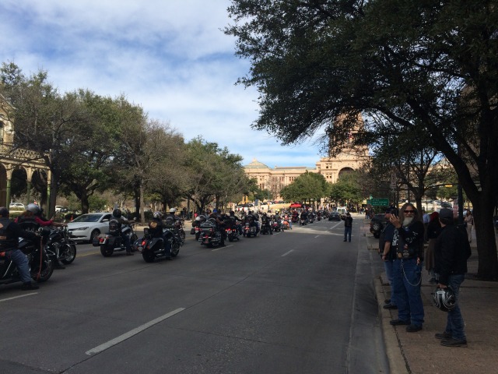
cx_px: 249
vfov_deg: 48.2
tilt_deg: +2.7
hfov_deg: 61.7
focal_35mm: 29
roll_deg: +0.3
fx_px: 417
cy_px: 187
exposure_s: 1/1953
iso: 32
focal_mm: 4.15
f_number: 2.2
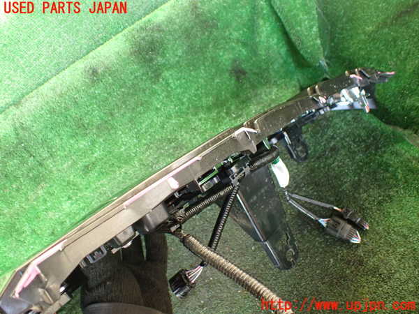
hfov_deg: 60.0
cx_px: 210
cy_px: 157
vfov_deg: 46.8
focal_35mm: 30
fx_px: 363
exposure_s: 1/125
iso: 640
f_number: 2.3
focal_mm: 5.4
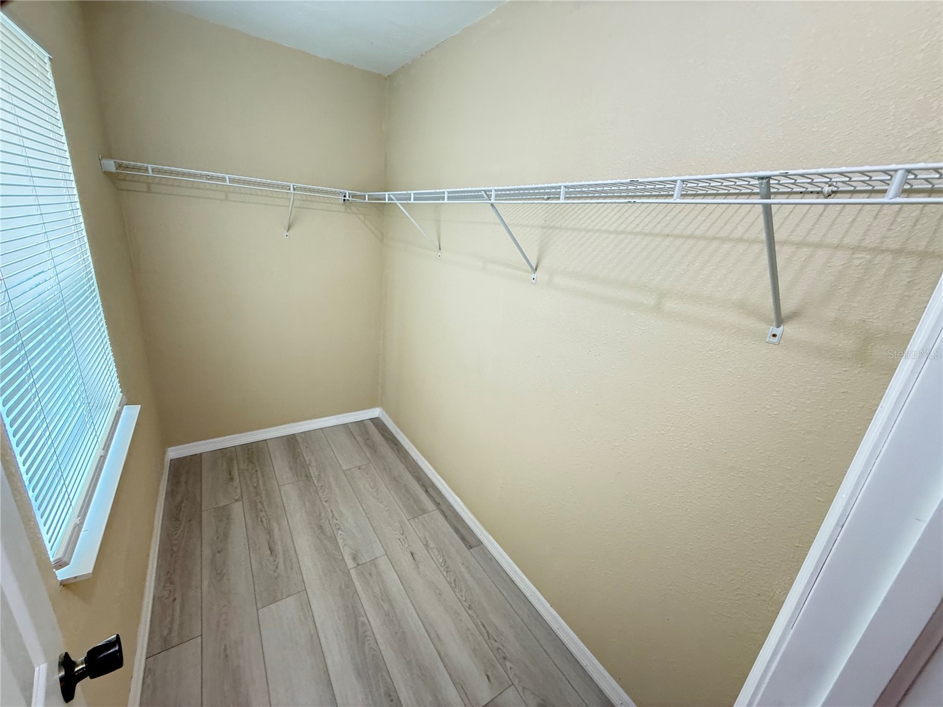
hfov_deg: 102.1
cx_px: 472
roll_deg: -5.8
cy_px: 354
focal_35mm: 14
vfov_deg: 85.7
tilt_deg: -18.2
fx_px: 381
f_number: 2.2
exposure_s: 1/60
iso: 320
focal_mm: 2.22
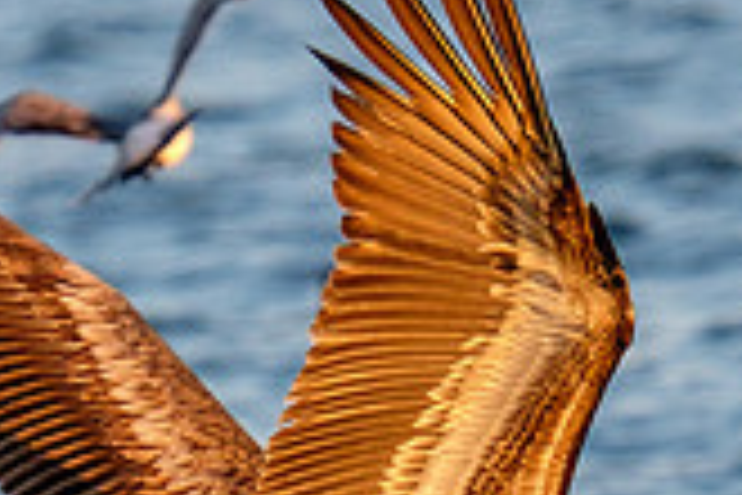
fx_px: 25308
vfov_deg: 1.1
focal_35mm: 1228
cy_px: 616
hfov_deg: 1.7
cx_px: 496
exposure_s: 1/1000
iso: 800
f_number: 5.6
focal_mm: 200
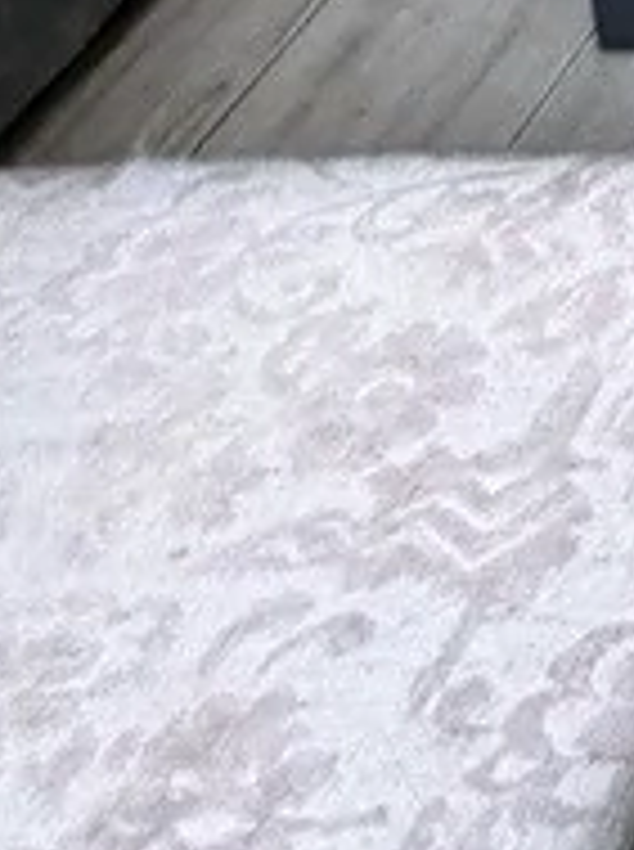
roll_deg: -0.1
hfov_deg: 9.5
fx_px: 2426
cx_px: 2172
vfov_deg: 11.9
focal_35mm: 99
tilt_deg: -11.4
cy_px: -1592
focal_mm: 2.22
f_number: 2.2
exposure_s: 1/100
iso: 200
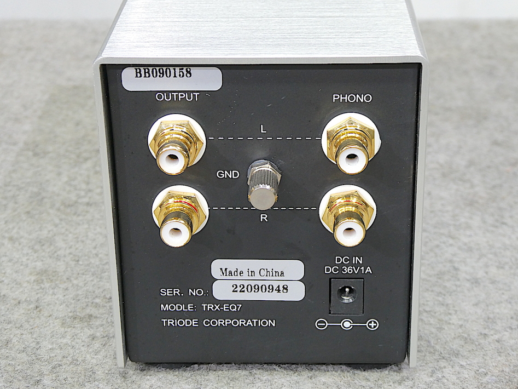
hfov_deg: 26.0
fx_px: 1122
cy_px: 193
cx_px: 258
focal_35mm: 75
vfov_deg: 19.6
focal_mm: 13.2
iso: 200
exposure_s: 1/5
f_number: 4.6
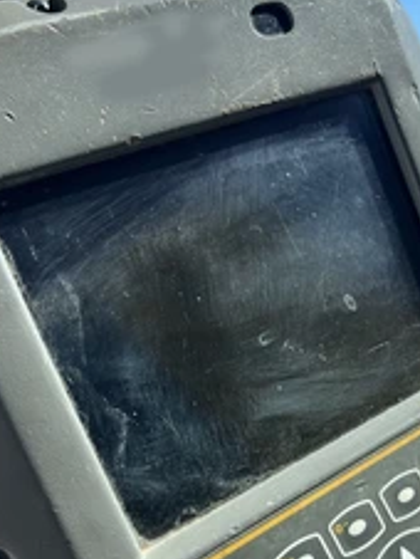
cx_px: 294
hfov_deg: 31.2
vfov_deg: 40.3
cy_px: 401
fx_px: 743
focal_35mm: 46
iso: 50
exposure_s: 1/804
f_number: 1.6
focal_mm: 5.1
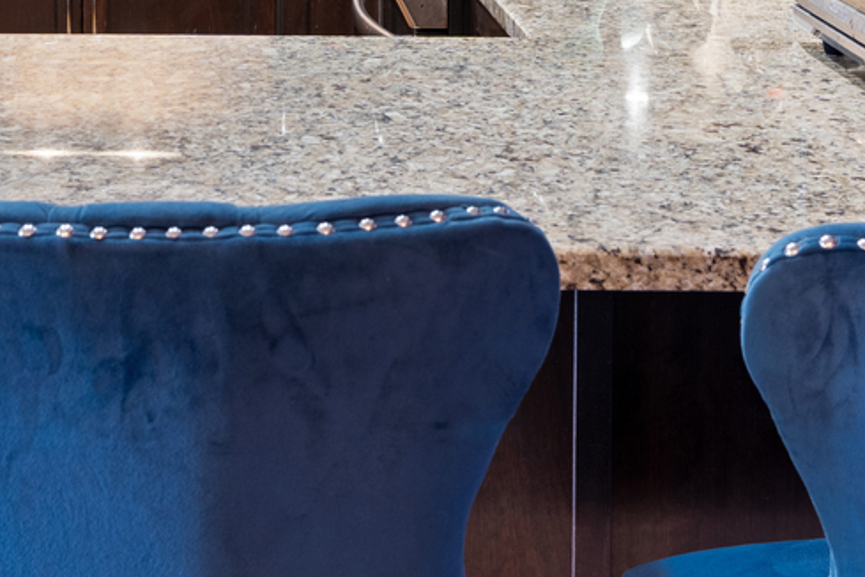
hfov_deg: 21.0
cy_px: -327
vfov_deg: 13.3
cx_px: 159
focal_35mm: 96
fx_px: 2306
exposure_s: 2.5
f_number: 8
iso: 320
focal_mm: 29
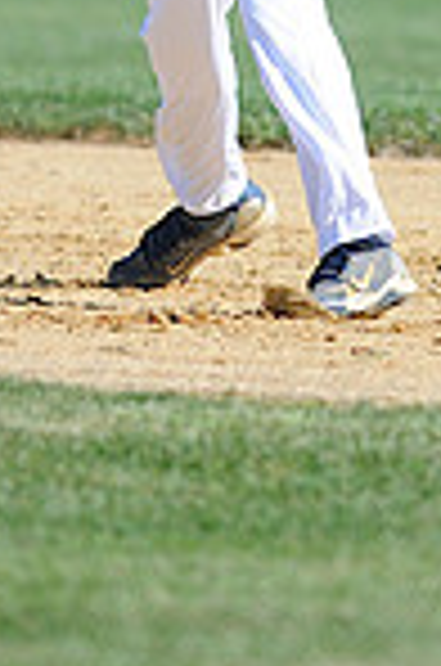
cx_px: 250
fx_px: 25272
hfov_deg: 1.0
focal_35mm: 1369
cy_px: -320
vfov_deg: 1.5
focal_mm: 300
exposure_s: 1/1250
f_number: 4
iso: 200
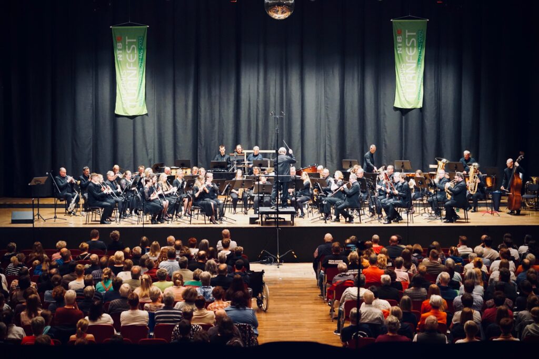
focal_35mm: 76
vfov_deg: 18.0
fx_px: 1138
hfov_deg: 26.6
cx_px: 270
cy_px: 180
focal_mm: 76
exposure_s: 1/80
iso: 6400
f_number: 4
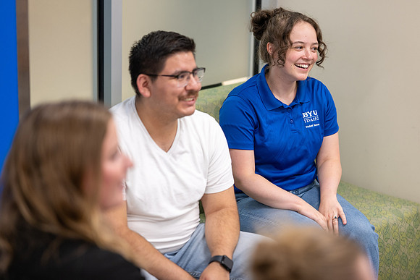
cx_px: 236
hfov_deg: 21.3
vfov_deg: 14.3
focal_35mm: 96
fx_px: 1115
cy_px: 144
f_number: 1.8
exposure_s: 1/200
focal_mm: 85
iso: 400
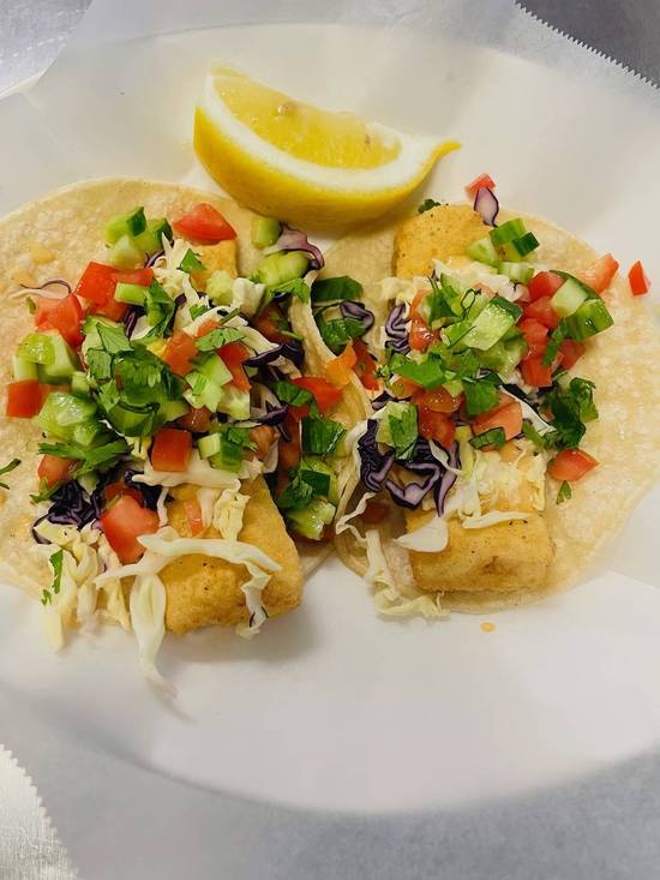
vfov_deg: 67.3
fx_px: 661
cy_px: 440
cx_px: 330
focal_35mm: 26
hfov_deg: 53.1
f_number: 1.6
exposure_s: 1/53
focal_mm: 4.2
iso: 100
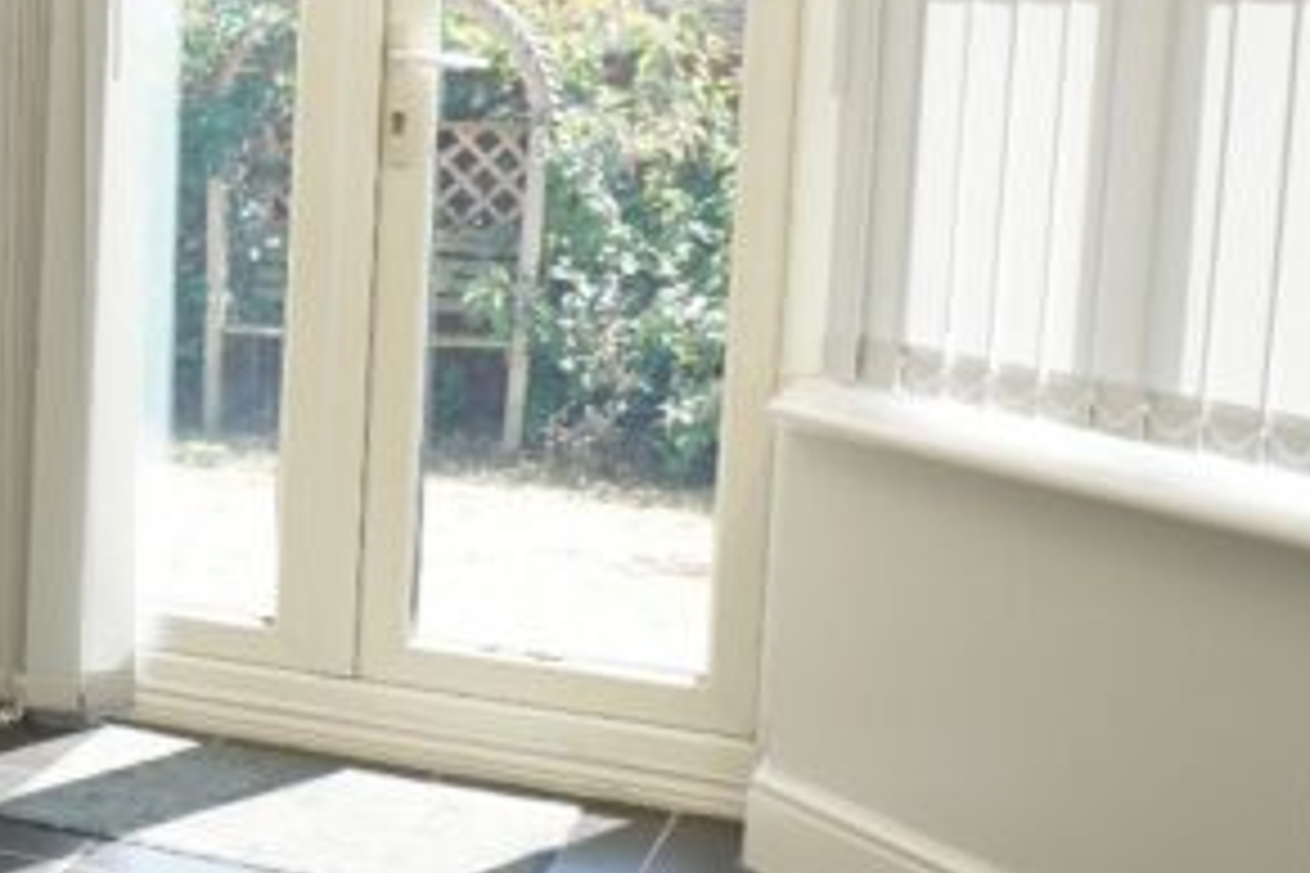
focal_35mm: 66
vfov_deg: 20.5
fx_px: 2401
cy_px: 299
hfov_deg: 26.5
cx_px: -333
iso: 500
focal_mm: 16
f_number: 5
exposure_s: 1/320
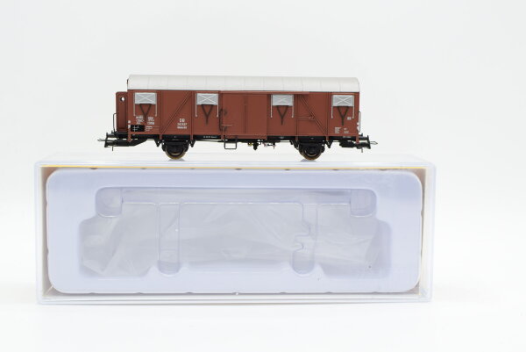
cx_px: 263
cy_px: 176
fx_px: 768
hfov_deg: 37.8
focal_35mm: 52
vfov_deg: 25.8
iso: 320
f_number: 8
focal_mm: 35
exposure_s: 1/160
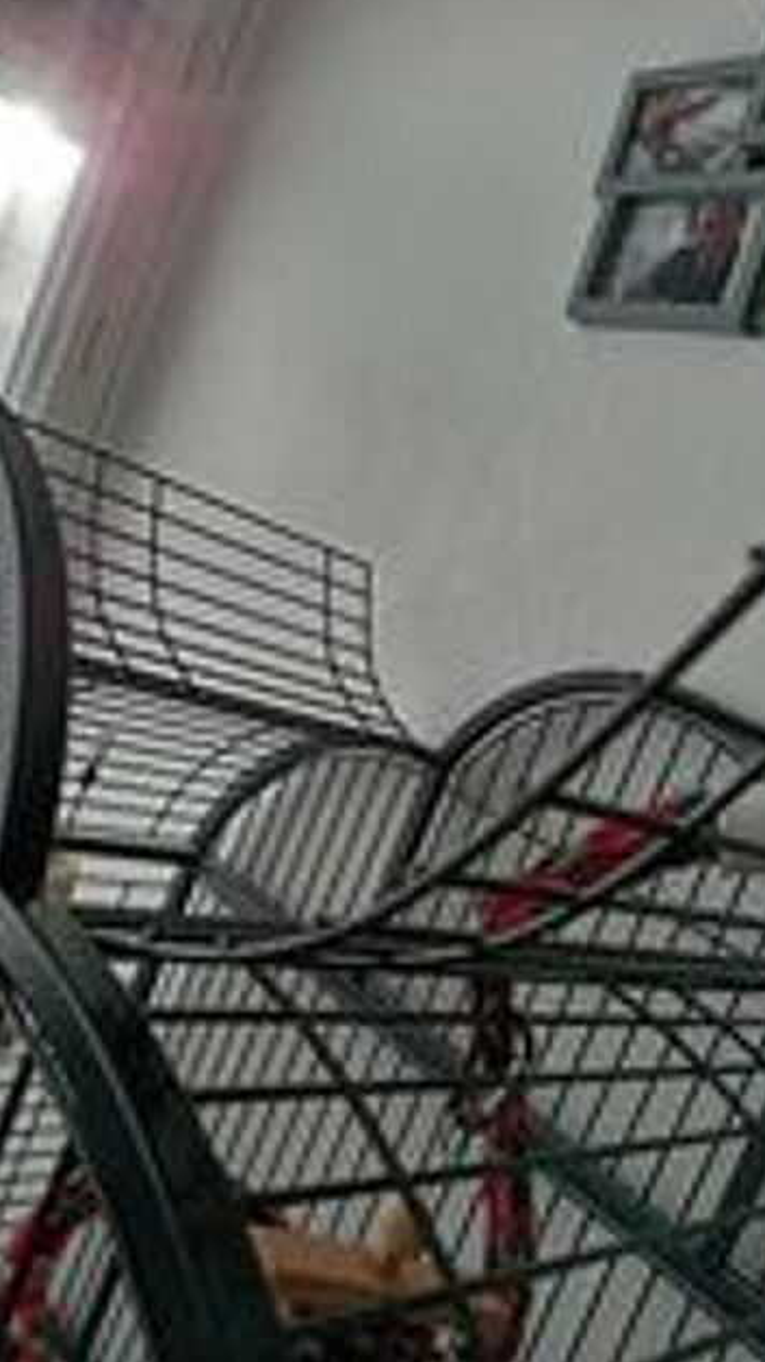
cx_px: 310
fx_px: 1082
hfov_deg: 38.8
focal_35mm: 30
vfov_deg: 64.3
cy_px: 679
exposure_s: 1/154
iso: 100
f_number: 1.8
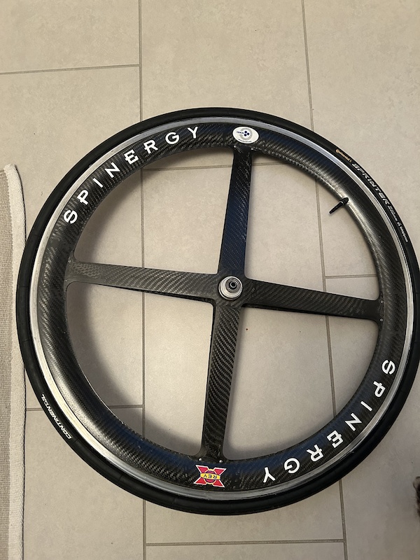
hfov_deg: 53.1
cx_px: 210
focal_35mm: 26
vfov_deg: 67.3
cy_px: 280
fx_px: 421
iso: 250
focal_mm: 5.7
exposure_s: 1/60
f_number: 1.5
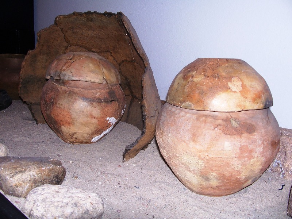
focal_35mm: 35
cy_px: 110
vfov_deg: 40.7
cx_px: 146
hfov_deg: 52.6
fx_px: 295
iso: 80
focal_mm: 6
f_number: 2.8
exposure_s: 1/60
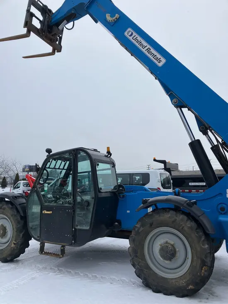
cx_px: 114
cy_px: 152
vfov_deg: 63.4
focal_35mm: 28
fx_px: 246
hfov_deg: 49.8
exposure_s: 1/823
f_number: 1.8
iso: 32
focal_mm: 3.99
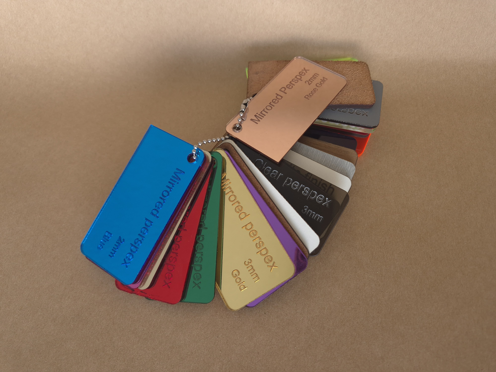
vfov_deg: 58.9
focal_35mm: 23
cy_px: 186
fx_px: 330
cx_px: 248
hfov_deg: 73.9
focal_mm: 5.4
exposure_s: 1/60
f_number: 1.8
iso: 50
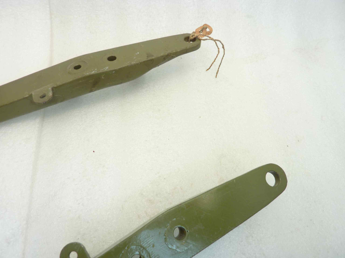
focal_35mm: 25
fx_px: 249
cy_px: 129
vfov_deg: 54.9
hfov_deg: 69.4
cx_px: 172
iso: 80
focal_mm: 4.1
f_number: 3.3
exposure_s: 1/20
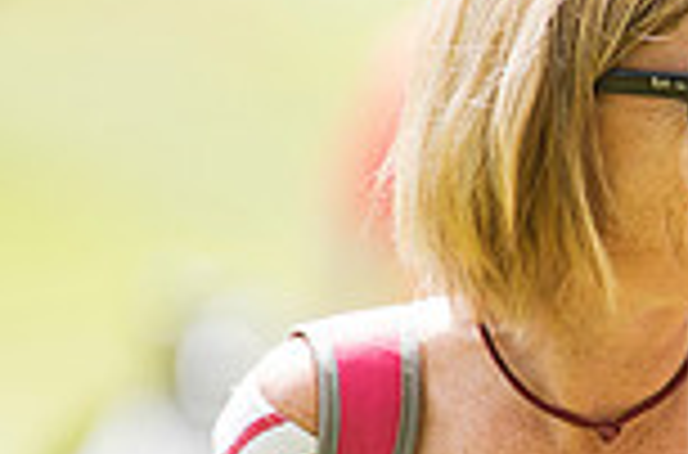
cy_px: 429
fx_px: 21643
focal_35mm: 1136
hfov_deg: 1.8
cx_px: 1264
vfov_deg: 1.2
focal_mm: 300
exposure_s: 1/1000
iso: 400
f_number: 5
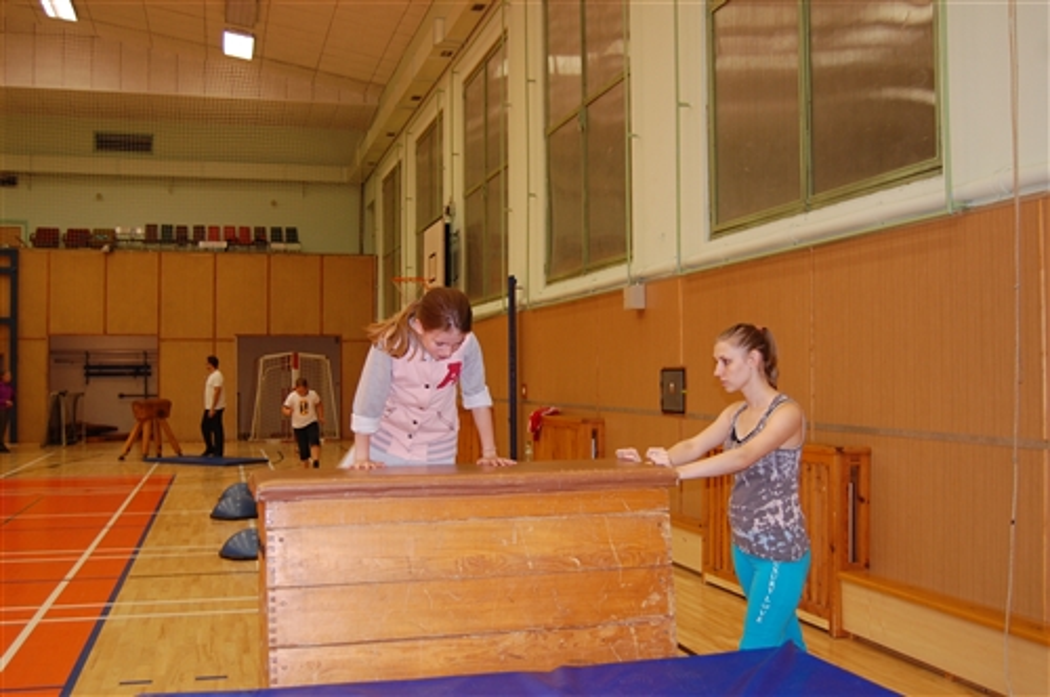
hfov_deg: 49.6
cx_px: 525
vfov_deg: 34.1
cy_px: 348
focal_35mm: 39
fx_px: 1136
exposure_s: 1/60
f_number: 4
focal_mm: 26
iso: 400
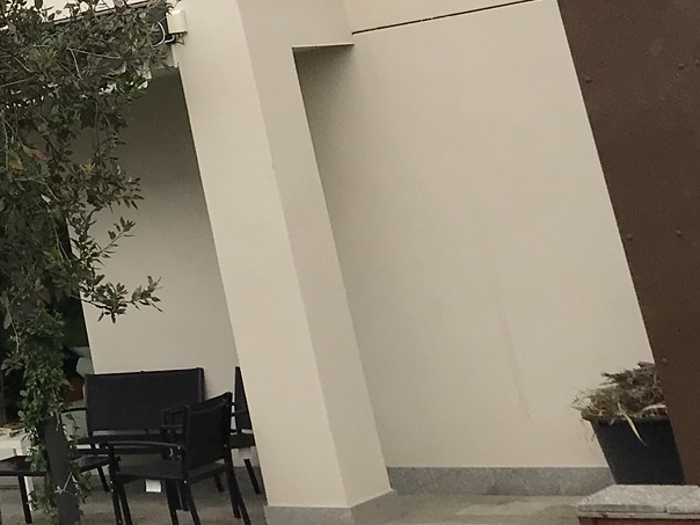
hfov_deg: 18.6
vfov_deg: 14.4
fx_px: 1921
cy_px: -299
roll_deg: +7.2
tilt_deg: +17.1
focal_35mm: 95
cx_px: -304
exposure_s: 1/2283
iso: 20
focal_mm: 3.99
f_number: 1.8
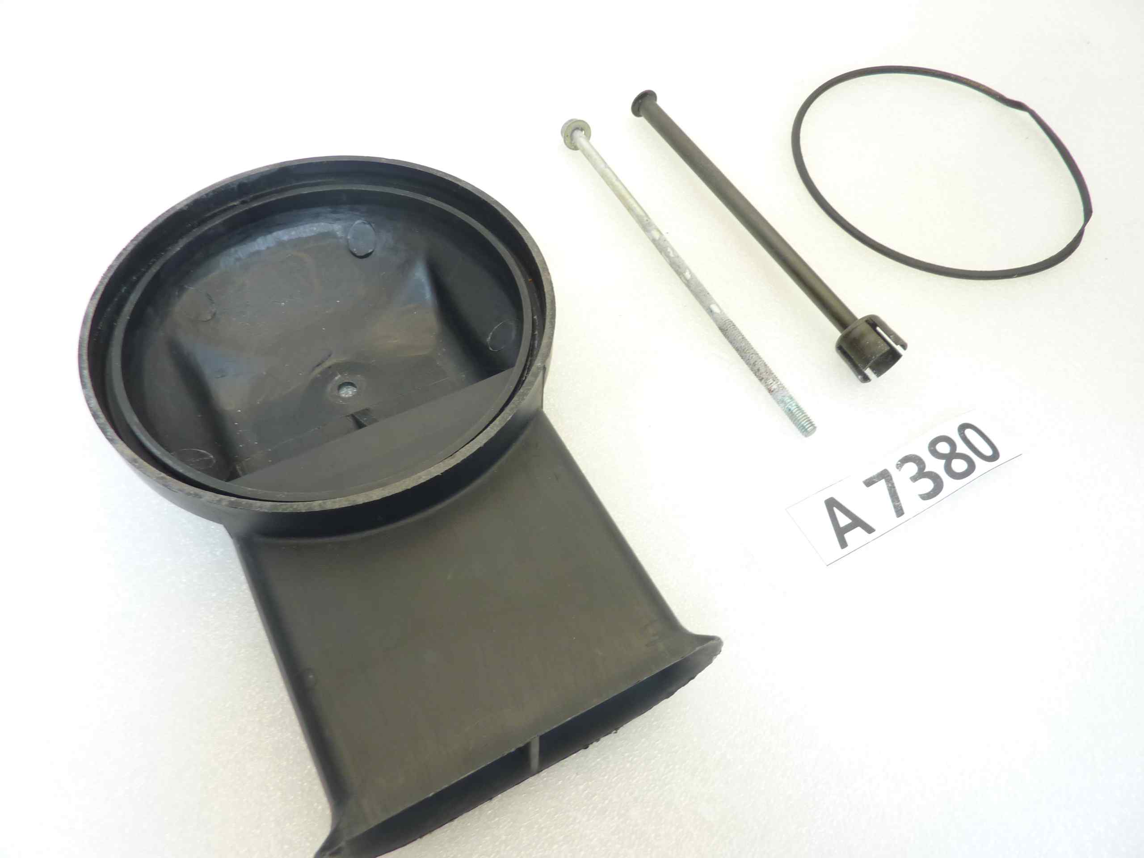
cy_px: 429
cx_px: 572
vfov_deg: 54.9
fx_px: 826
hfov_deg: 69.4
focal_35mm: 25
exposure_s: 1/15
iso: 80
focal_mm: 4.1
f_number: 3.3
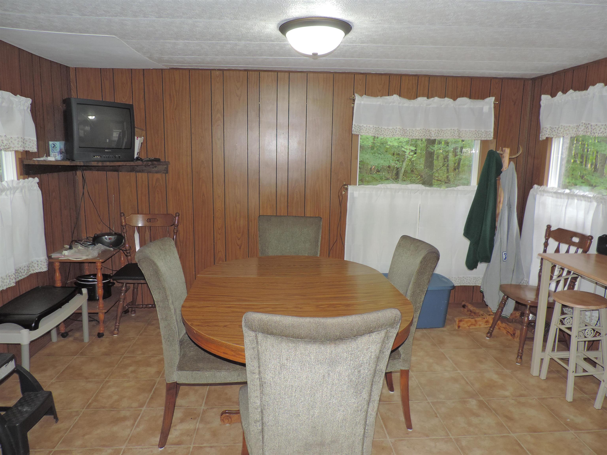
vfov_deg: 56.8
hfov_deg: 71.6
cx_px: 304
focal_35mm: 24
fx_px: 421
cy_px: 228
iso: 200
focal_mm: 4.3
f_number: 3
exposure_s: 1/30
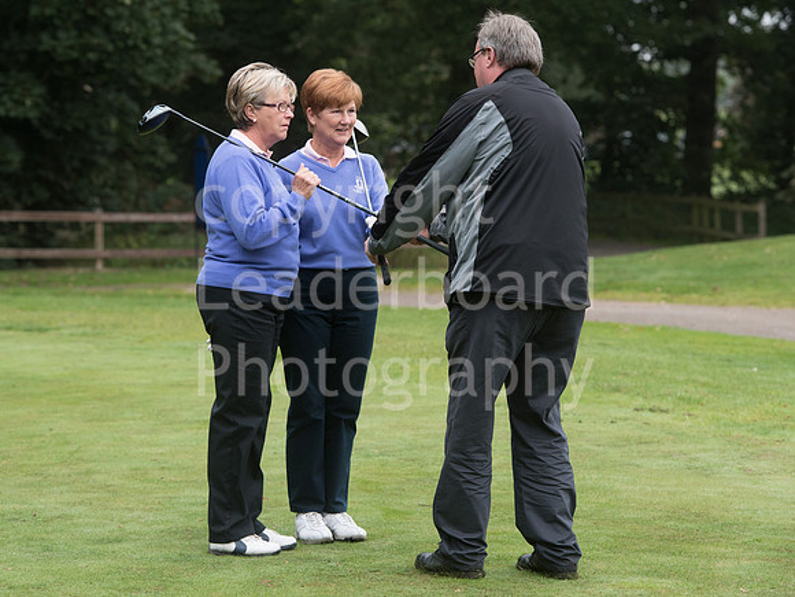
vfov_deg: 9.3
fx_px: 3647
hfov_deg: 12.4
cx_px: 373
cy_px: 283
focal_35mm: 159
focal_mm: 135
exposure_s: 1/250
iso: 800
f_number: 5.6
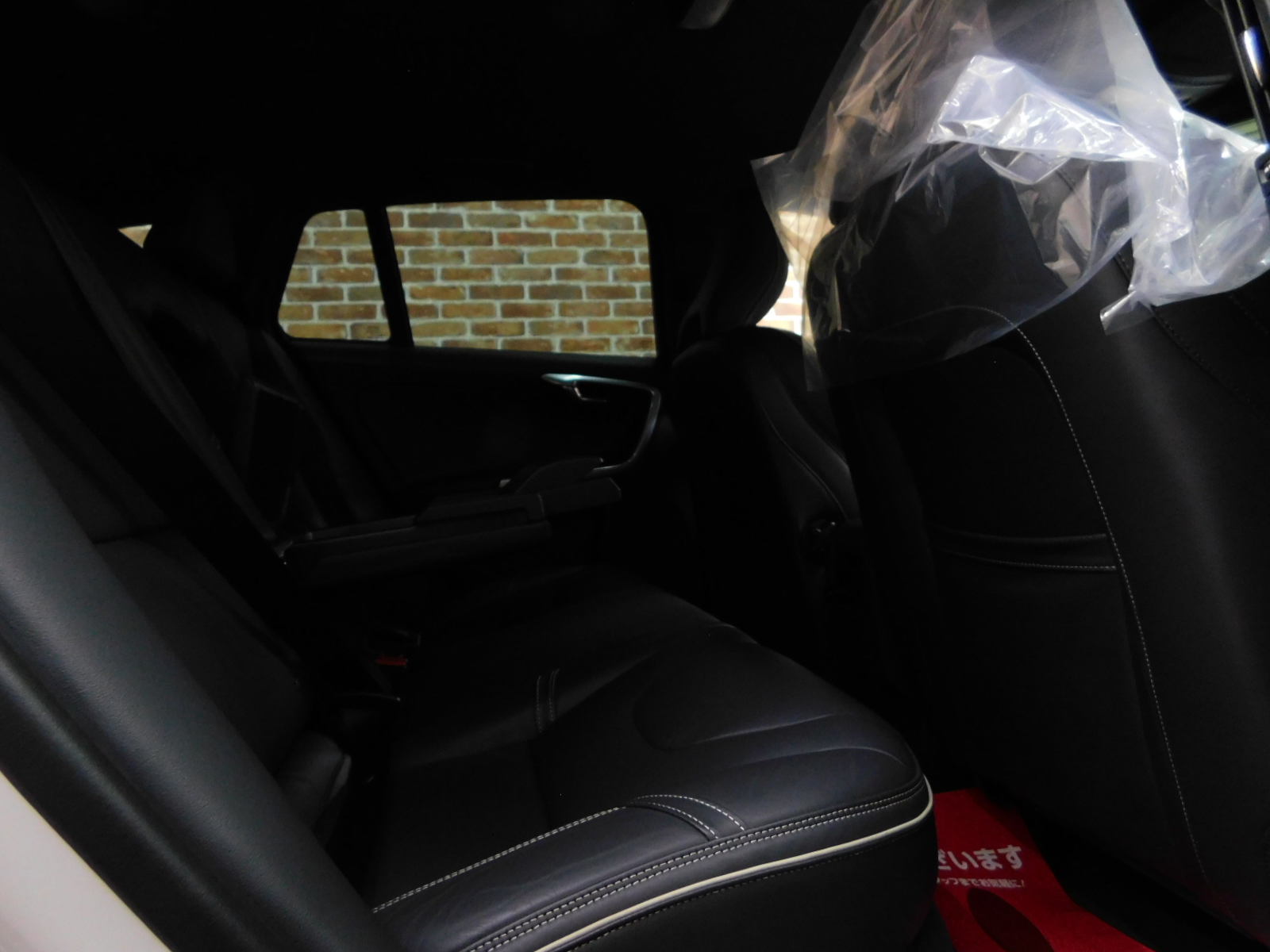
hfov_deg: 73.9
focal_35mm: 23
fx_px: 844
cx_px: 635
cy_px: 476
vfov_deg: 58.9
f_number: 3
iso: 400
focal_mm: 4
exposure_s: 1/13
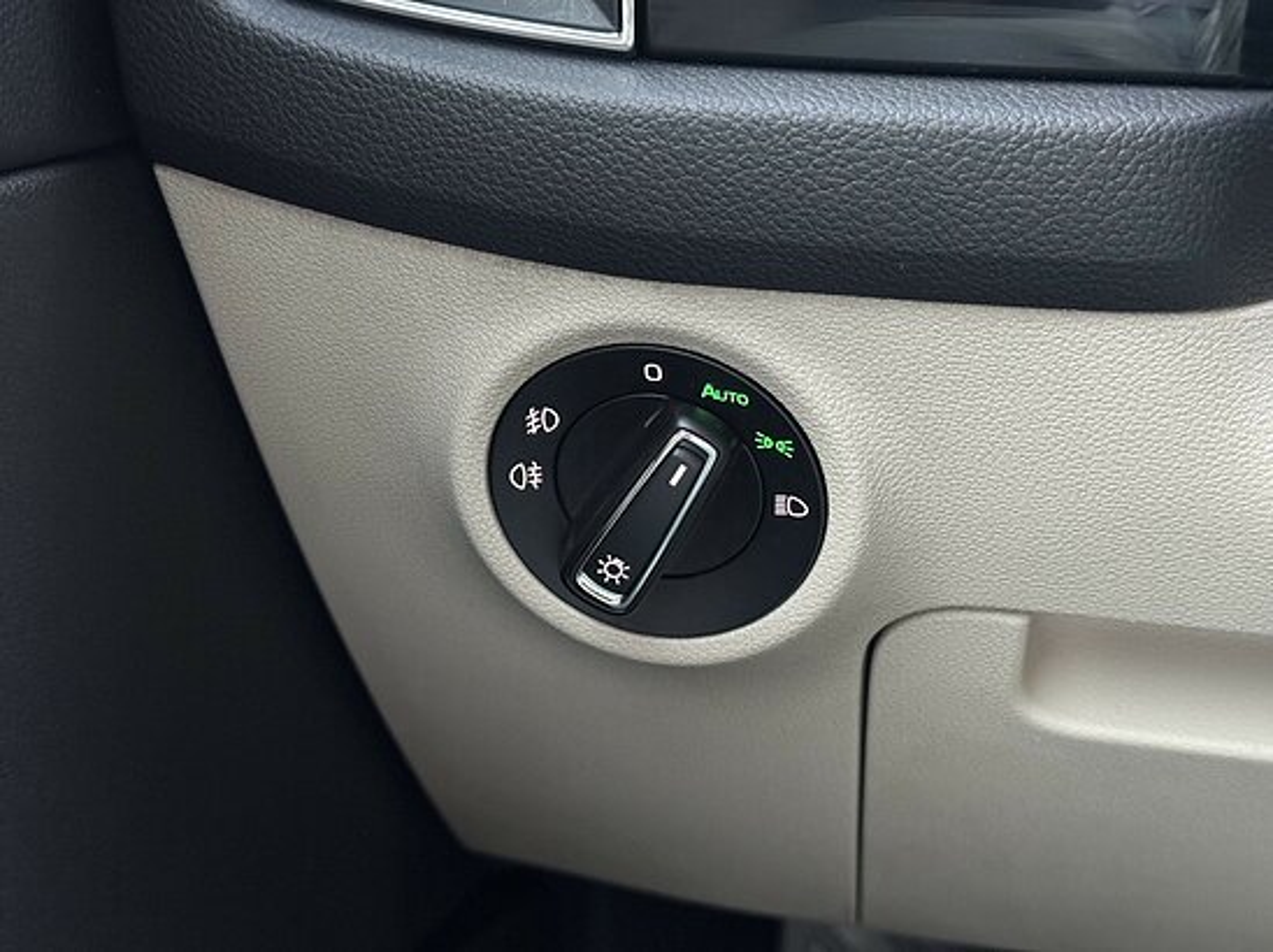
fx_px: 1764
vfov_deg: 30.2
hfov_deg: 39.7
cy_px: 476
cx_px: 636
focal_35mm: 48
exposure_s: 1/30
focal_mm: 6.76
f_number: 1.78
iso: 800
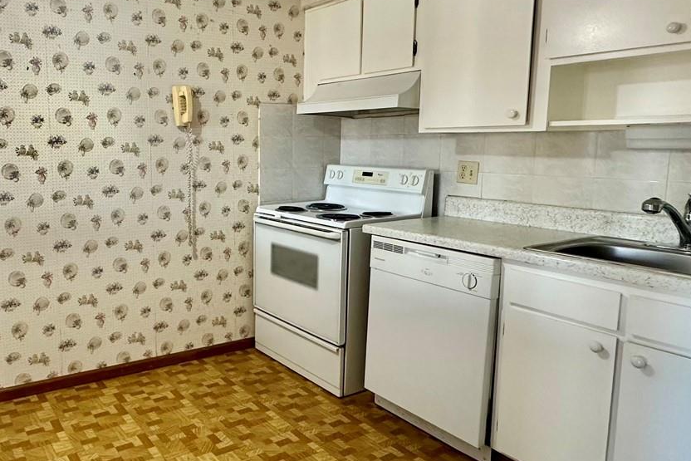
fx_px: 538
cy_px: 207
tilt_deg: -6.7
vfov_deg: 46.3
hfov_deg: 63.2
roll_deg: +0.2
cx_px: 212
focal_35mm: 28
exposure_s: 1/60
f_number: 2.2
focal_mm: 2.22
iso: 320
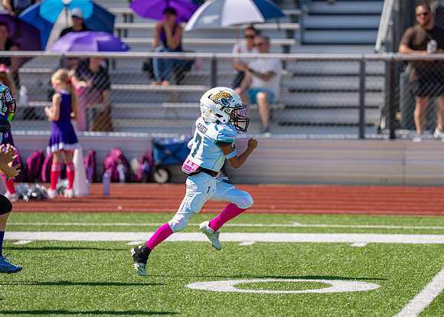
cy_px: 132
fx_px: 4048
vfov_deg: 4.5
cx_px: 244
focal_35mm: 321
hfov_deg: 6.3
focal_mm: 200
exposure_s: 1/2000
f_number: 2.8
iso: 100
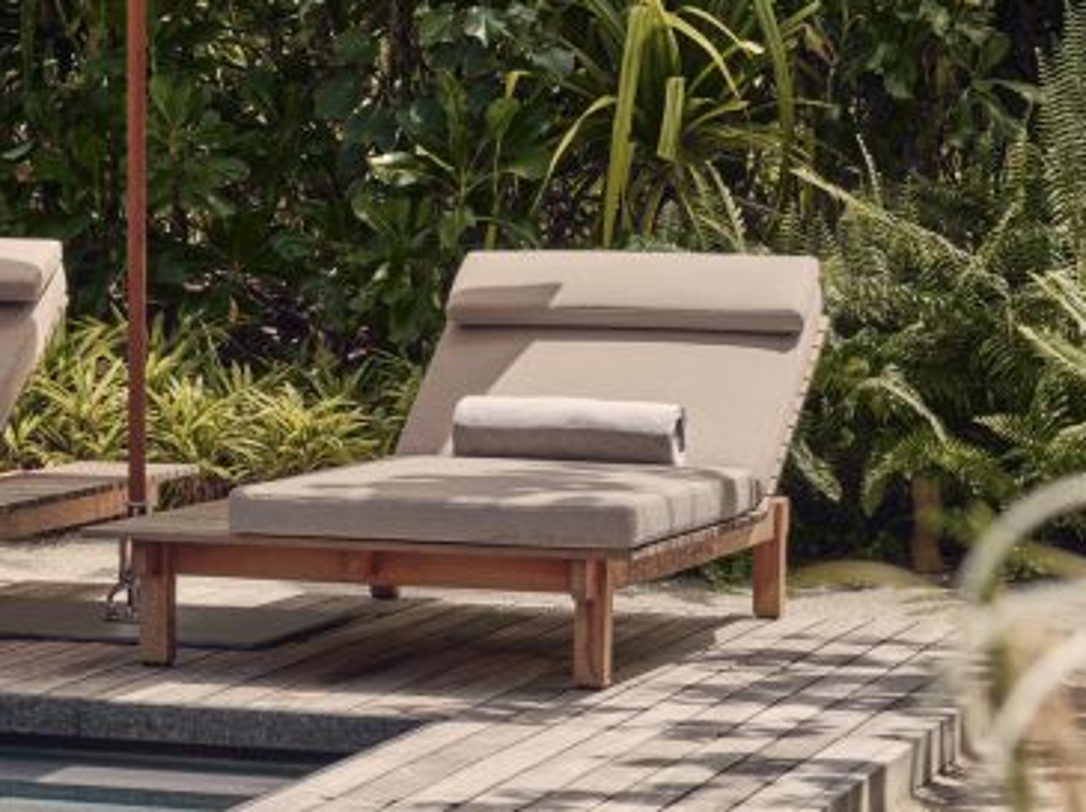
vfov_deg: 9.4
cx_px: -628
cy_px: 238
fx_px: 4952
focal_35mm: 158
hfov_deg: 11.9
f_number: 7.1
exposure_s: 1/400
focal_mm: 45
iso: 100
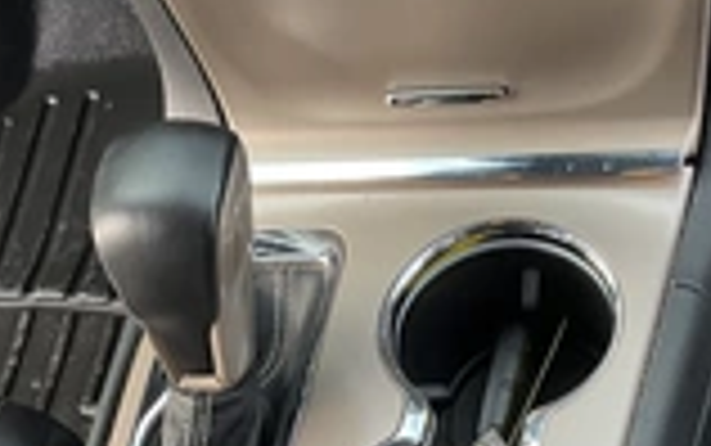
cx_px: 360
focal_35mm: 78
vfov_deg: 15.9
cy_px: 577
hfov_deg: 26.5
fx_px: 1512
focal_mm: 3
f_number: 1.8
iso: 40
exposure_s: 1/122
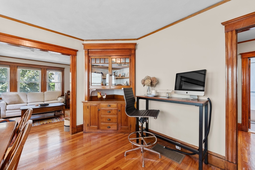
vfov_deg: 81.2
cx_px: 128
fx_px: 99
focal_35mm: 14
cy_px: 85
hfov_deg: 104.2
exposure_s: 1
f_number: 8
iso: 200
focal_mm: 14
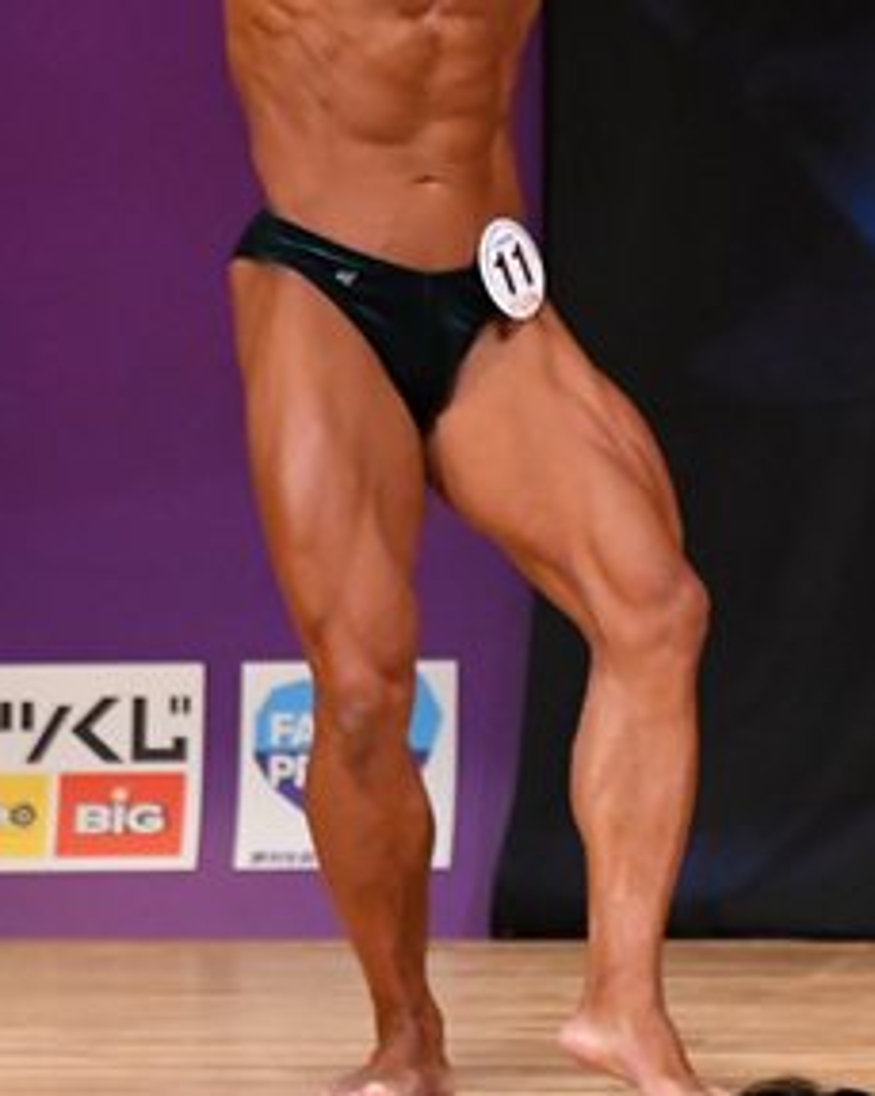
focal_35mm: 723
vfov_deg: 2.7
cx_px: 865
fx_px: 23441
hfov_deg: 2.1
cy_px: 191
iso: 5000
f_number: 5.6
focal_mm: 190
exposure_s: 1/400
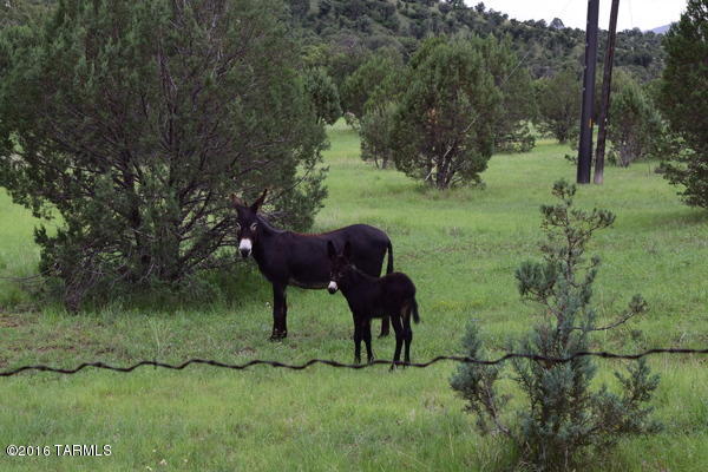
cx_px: 354
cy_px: 236
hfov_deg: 24.6
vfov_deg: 16.6
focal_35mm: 82
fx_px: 1622
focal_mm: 55
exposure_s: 1/160
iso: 400
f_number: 9
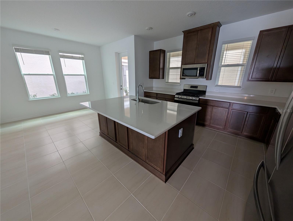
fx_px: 102
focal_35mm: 12
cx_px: 146
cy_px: 110
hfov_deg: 110.5
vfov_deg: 94.6
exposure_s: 1/62
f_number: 1.7
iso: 86
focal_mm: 2.02
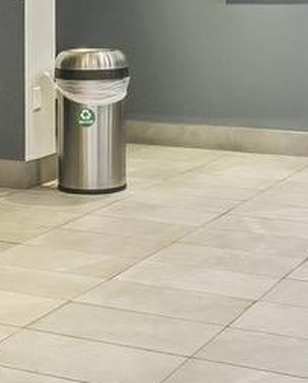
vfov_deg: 22.8
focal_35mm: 80
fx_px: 910
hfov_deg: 19.2
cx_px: 135
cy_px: -6
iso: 200
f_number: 8
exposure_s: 1/4
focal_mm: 10
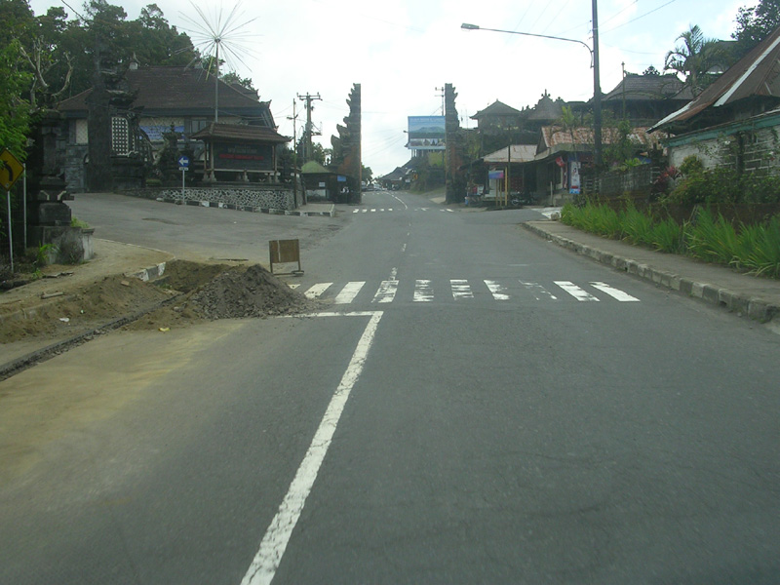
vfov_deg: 37.7
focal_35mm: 38
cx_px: 390
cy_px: 292
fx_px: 856
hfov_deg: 49.0
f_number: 5.6
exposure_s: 1/188
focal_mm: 5.8
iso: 50
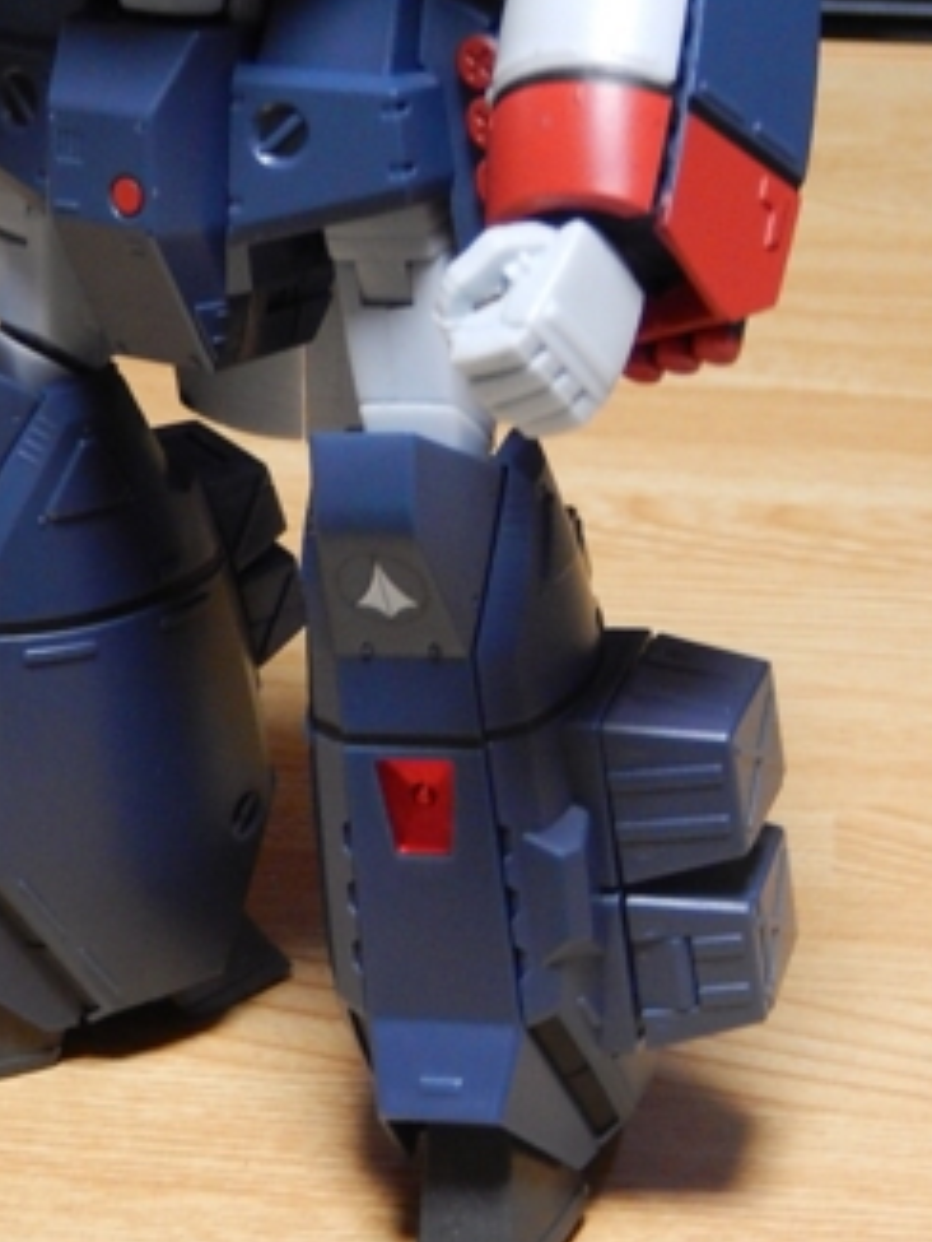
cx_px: 183
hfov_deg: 13.8
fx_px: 3839
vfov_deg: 18.2
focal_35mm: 107
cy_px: 233
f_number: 4.6
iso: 640
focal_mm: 10.4
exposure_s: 1/8
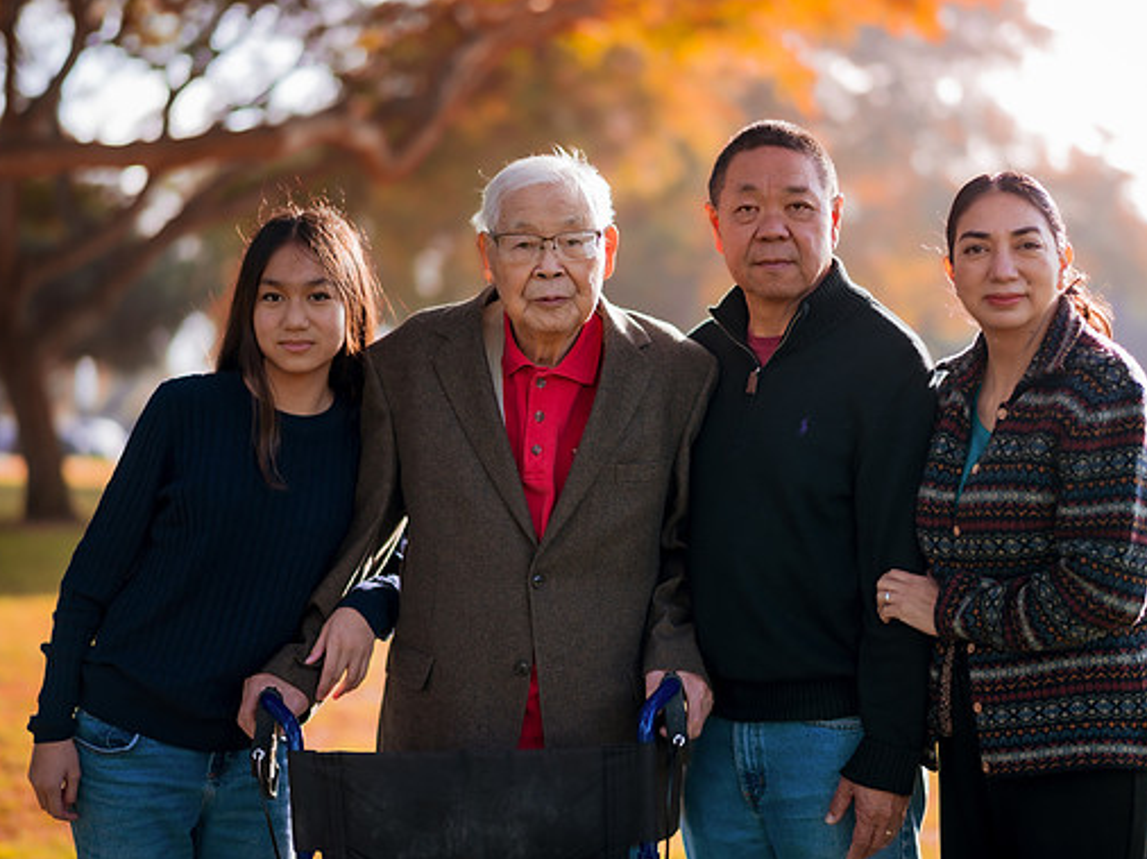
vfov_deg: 22.9
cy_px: 432
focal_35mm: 64
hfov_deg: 30.3
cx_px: 605
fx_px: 2120
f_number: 1.4
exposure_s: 1/1000
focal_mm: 58
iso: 80
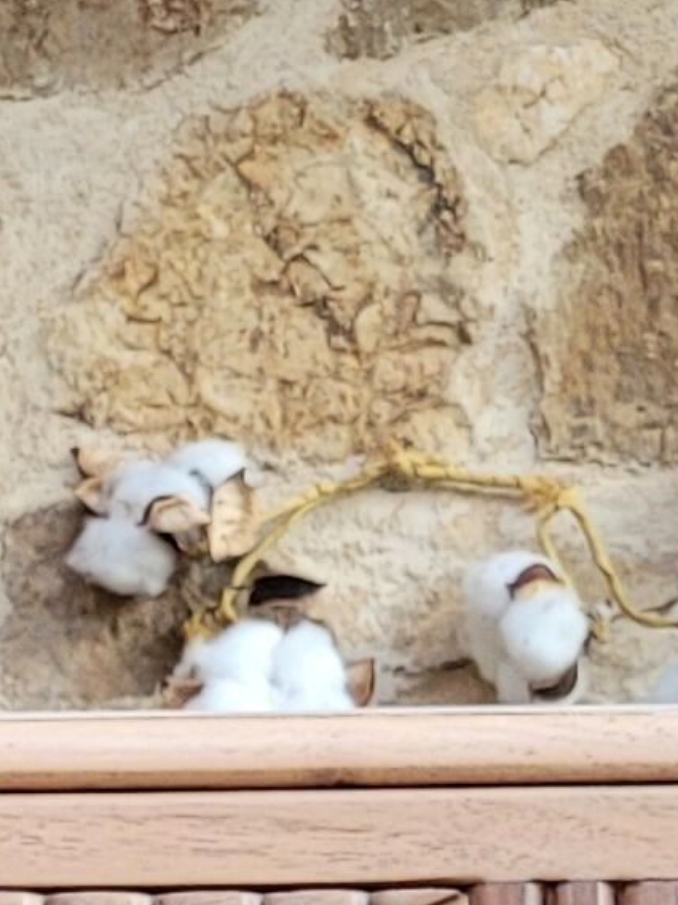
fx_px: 4833
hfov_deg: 7.6
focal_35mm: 185
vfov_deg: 9.4
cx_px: -769
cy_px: 2249
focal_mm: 5.4
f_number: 1.8
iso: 200
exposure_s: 1/50
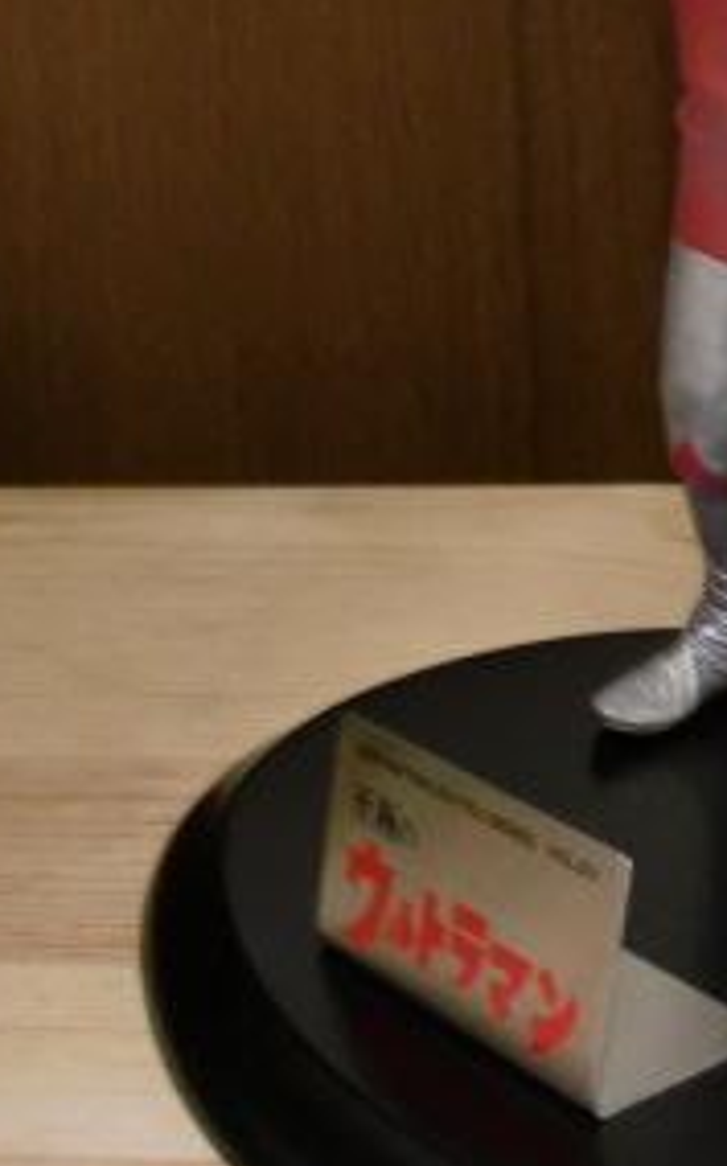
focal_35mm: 86
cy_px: 246
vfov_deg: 23.8
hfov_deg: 14.7
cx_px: 867
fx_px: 2732
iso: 160
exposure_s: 1/30
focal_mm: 6.3
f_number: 2.8
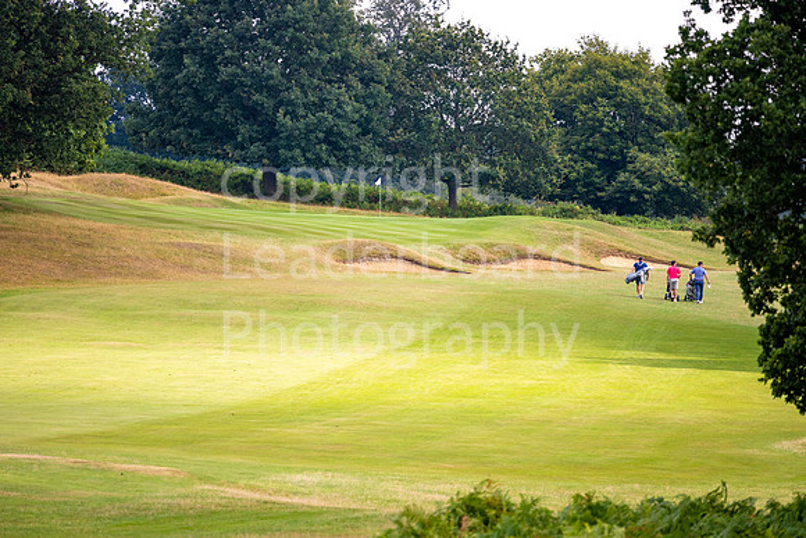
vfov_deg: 4.6
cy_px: 269
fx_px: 6718
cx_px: 403
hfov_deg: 6.9
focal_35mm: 300
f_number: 4
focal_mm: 300
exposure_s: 1/640
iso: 250
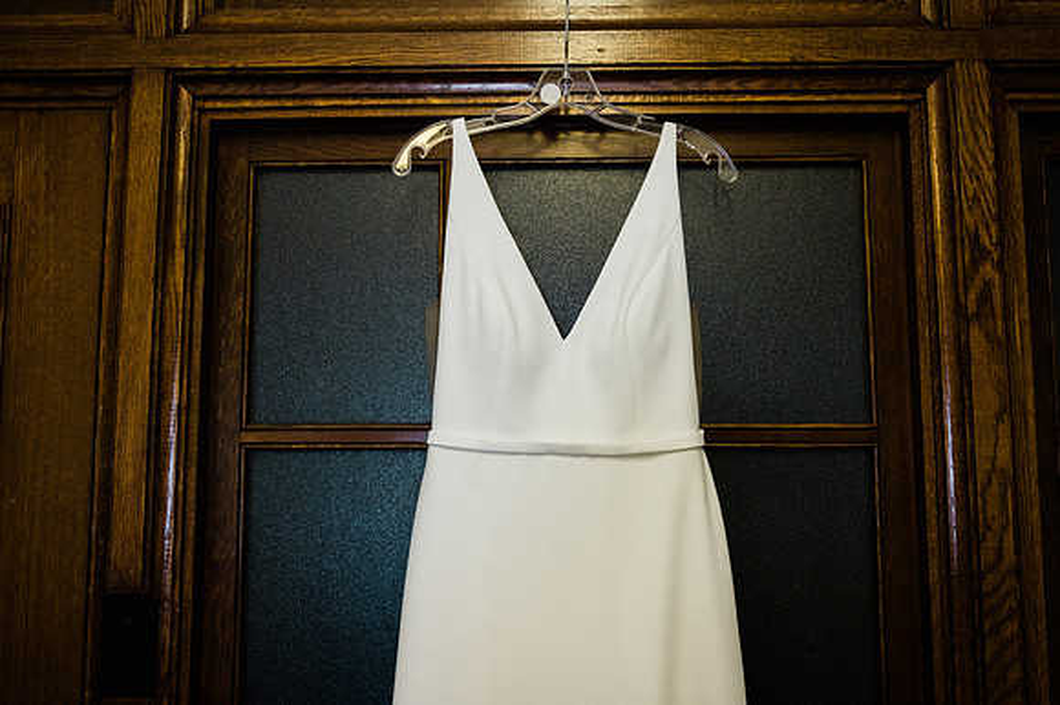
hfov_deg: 51.5
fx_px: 1099
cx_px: 530
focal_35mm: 37
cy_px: 327
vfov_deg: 35.6
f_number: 4
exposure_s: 1/250
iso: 1600
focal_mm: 34
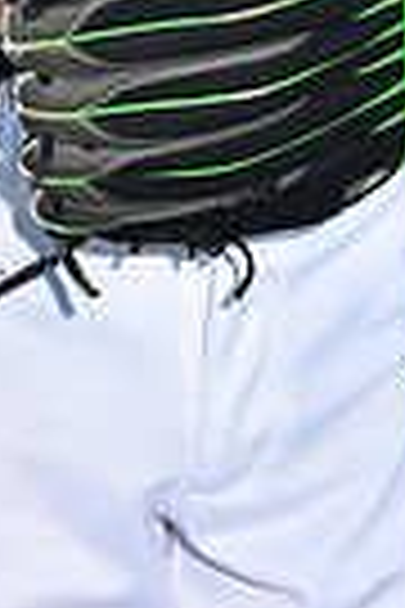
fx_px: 13735
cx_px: 187
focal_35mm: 814
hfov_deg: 1.7
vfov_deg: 2.5
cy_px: -680
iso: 80
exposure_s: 1/250
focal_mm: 190
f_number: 5
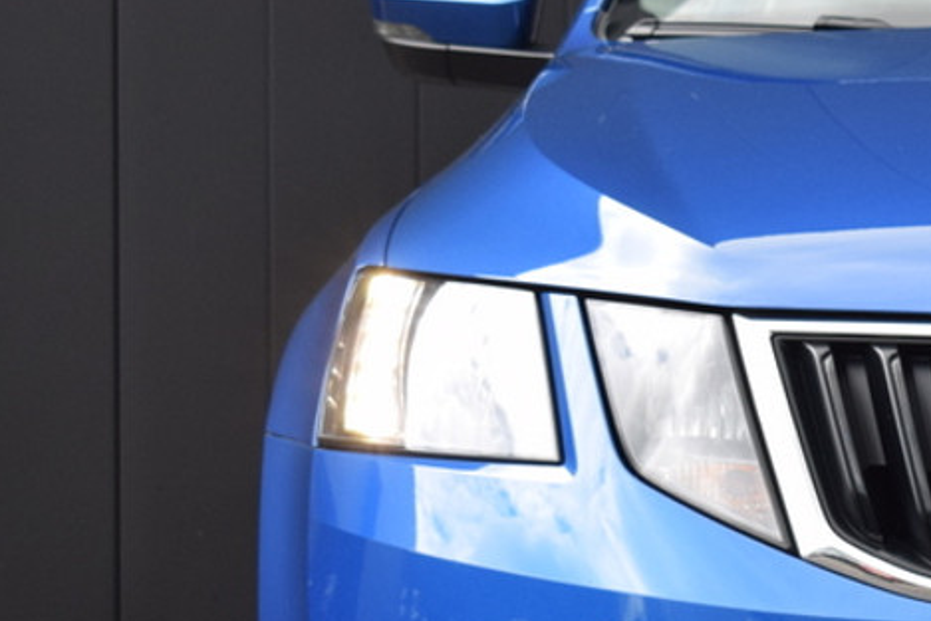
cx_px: 1350
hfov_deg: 9.9
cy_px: 366
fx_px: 5212
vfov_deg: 6.8
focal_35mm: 201
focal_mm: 45
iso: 400
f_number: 8
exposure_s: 1/250
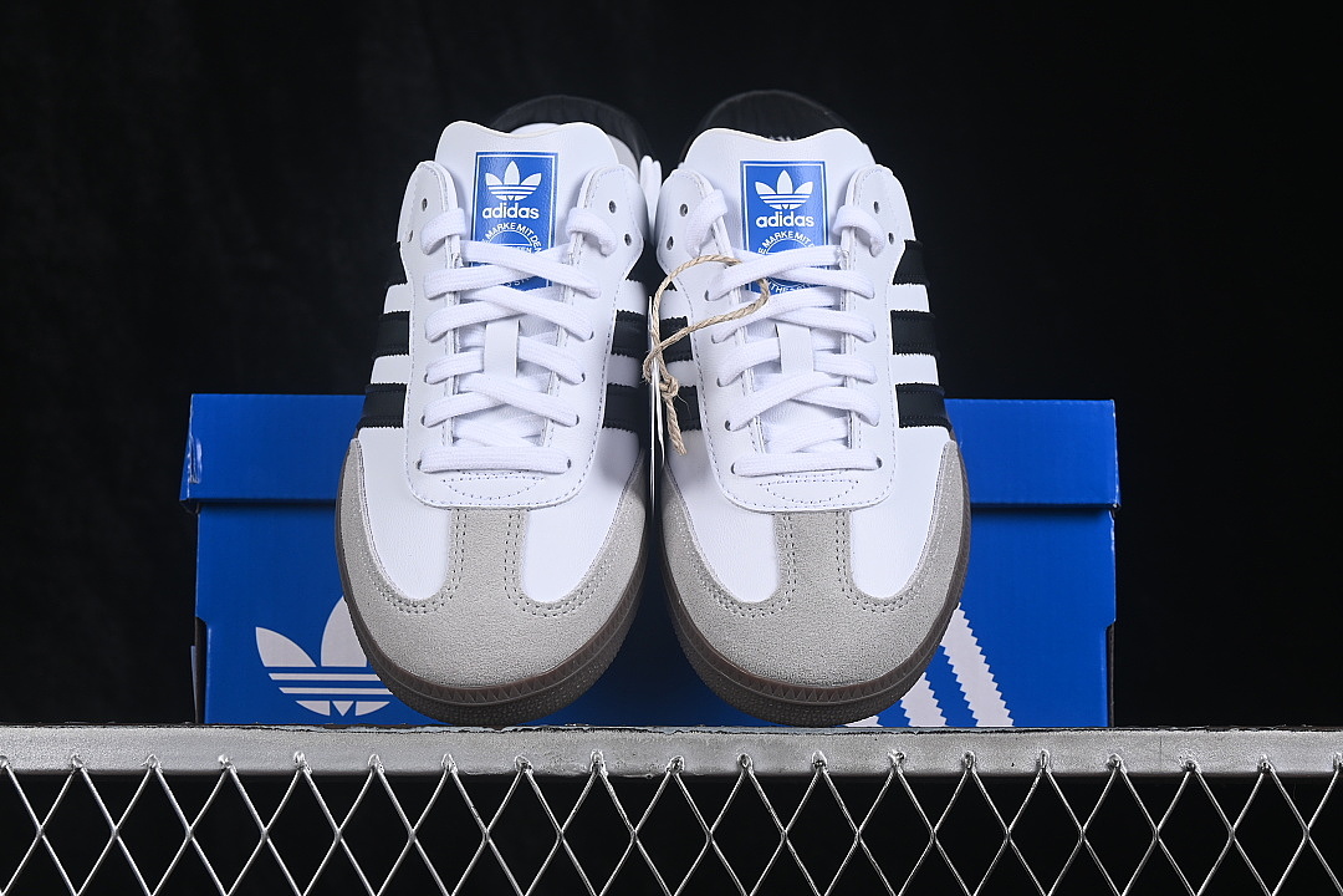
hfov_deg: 27.0
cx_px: 672
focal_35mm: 75
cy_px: 448
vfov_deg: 18.2
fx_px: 2798
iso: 160
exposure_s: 1/80
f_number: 8
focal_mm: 50
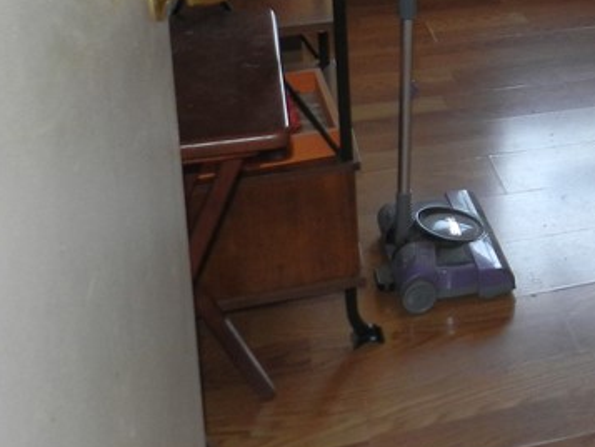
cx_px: 673
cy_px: -92
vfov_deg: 20.8
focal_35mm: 66
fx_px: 1135
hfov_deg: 26.7
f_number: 3.4
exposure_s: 1/30
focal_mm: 4
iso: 200
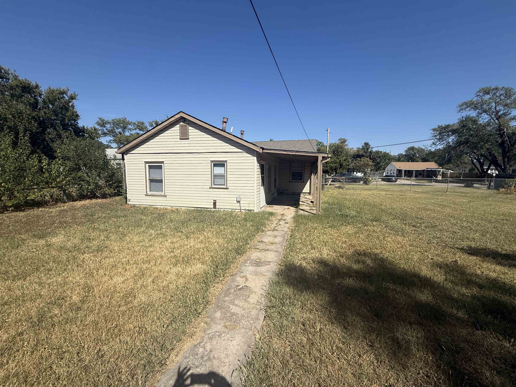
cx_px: 258
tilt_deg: -5.9
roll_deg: -2.4
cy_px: 194
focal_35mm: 14
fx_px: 209
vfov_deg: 85.7
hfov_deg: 102.1
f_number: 2.2
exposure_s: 1/3891
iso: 50
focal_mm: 2.22
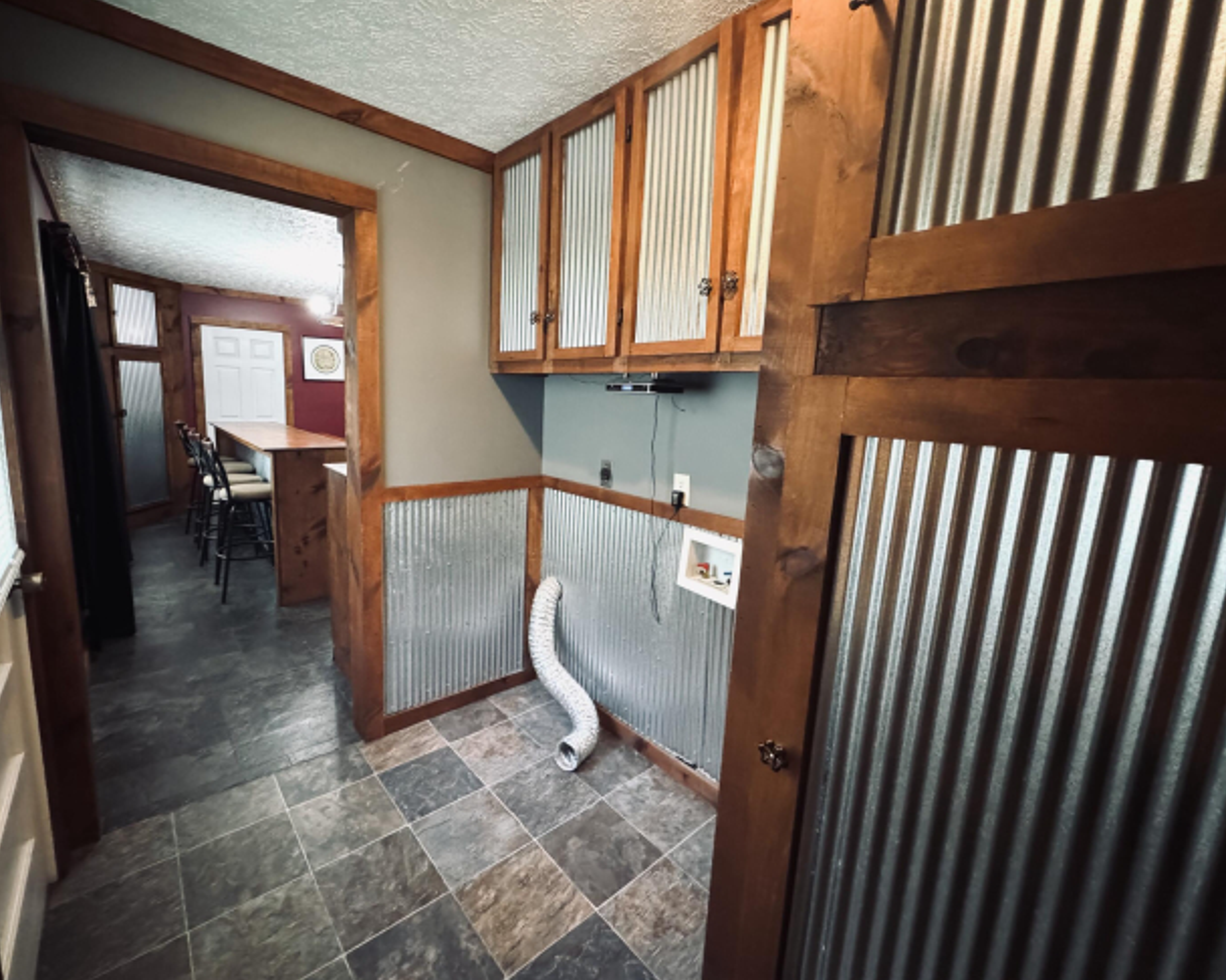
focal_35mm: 15
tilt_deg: -9.4
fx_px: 544
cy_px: 478
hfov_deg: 96.7
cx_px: 570
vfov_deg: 84.0
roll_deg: -2.3
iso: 1250
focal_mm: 2.22
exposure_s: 1/48
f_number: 2.2
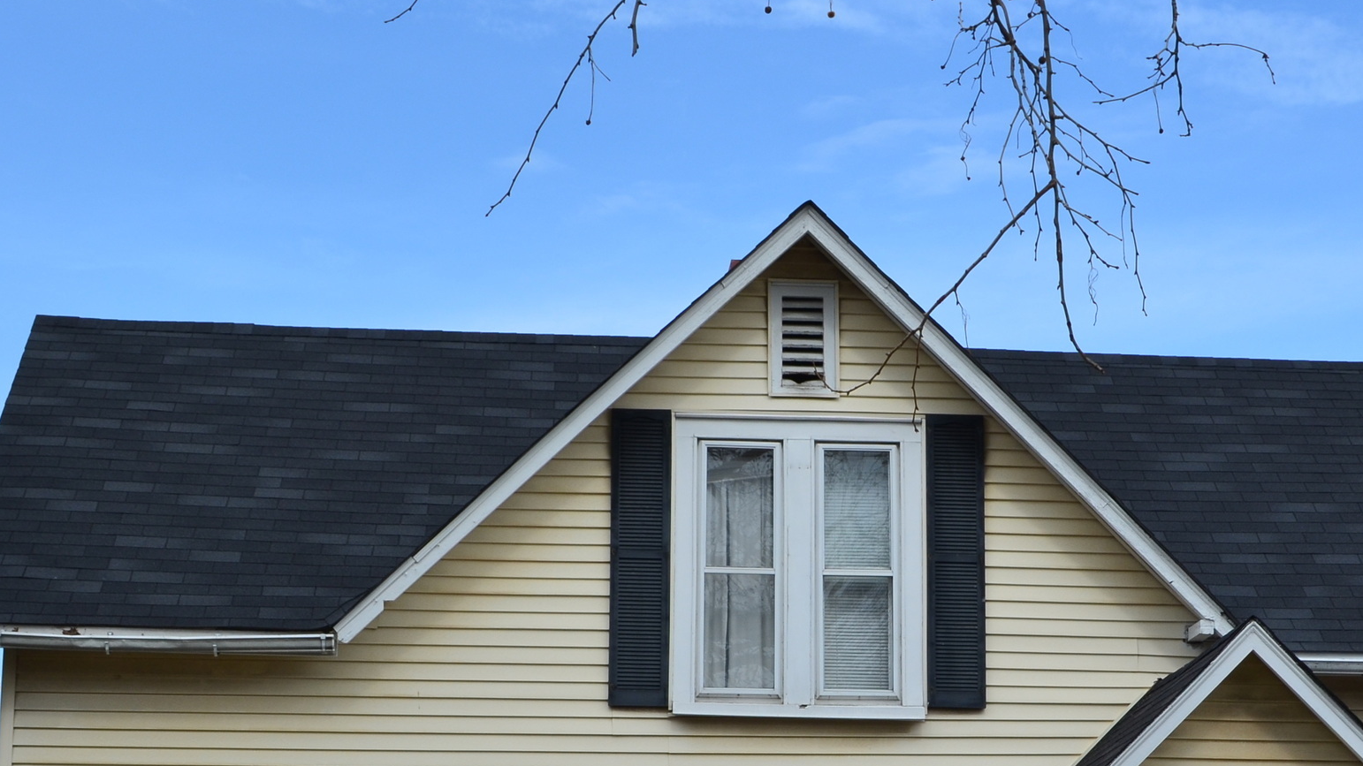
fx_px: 2710
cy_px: 758
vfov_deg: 15.8
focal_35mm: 75
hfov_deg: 28.1
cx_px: 876
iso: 200
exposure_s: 1/320
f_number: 10
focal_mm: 24
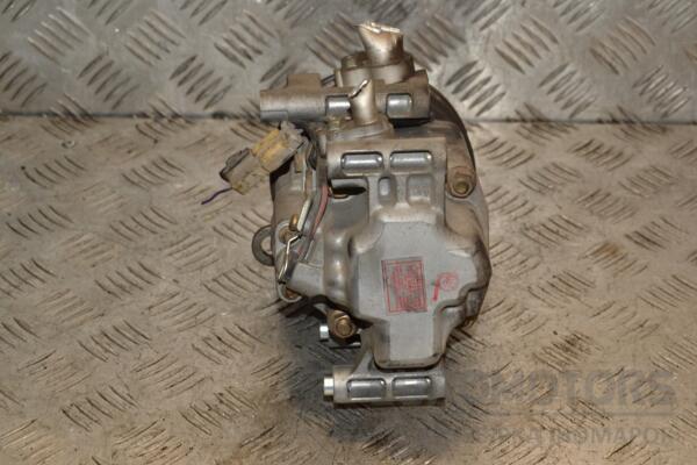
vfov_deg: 13.0
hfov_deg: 19.5
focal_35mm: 105
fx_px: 2033
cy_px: 232
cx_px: 348
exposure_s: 1/200
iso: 800
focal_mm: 70
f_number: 8
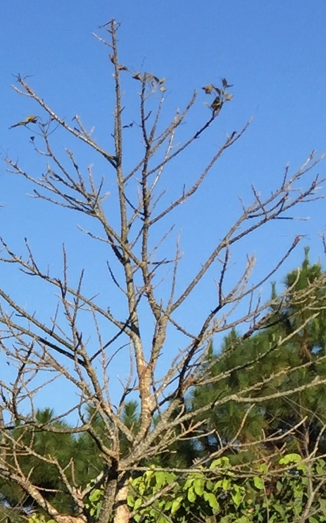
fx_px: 1849
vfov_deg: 15.2
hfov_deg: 9.1
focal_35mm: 130
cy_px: 709
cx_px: -435
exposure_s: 1/1412
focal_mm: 4.15
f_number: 2.2
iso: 32
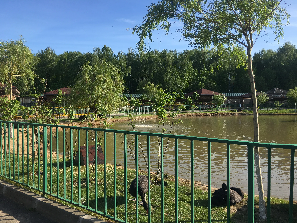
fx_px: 249
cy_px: 112
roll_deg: -0.1
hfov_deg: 61.7
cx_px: 148
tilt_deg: -2.1
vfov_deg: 48.2
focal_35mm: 29
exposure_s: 1/1012
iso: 25
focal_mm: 4.15
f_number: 2.2
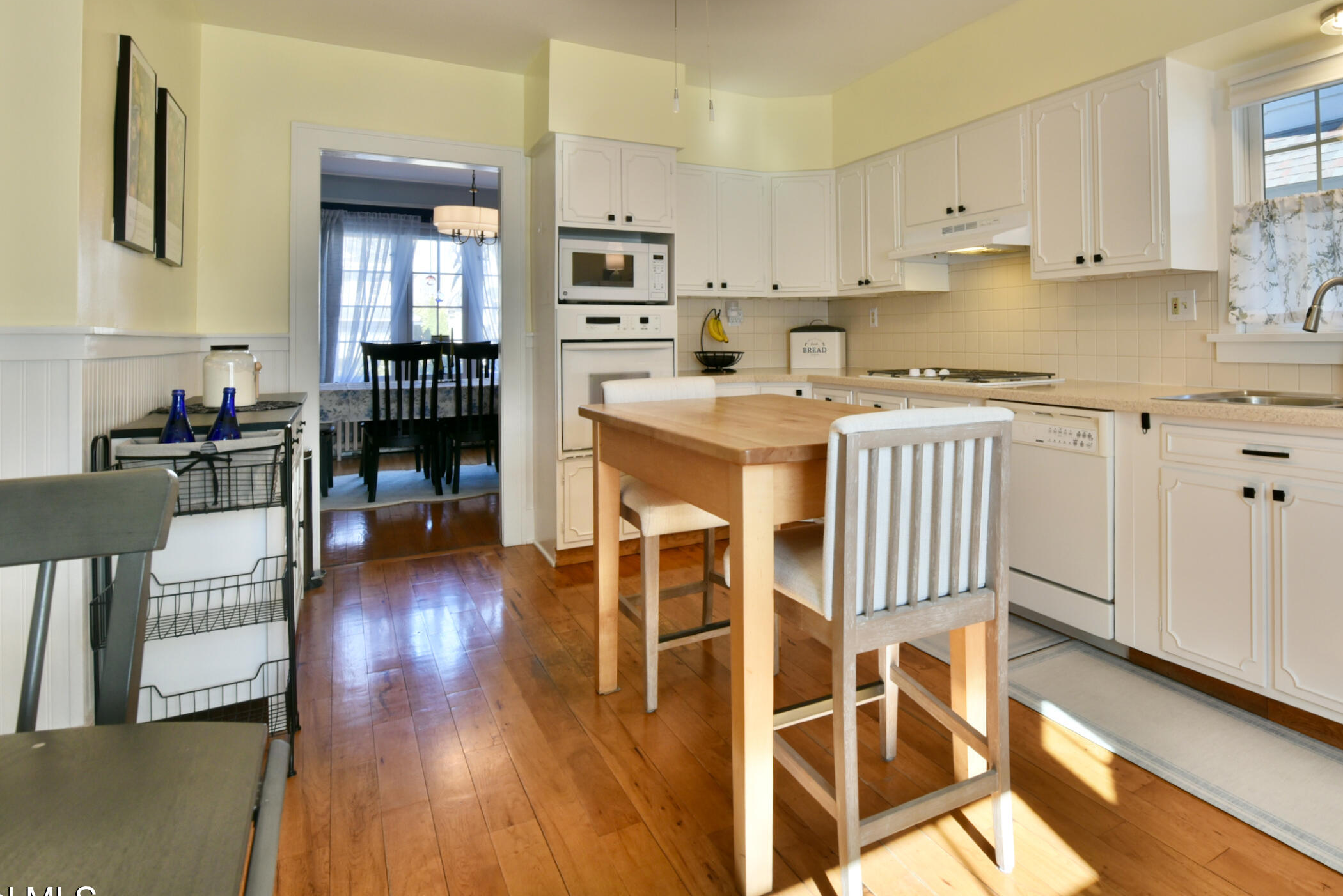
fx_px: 746
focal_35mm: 20
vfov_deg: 60.9
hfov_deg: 81.8
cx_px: 867
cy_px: 319
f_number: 11
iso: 800
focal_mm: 14
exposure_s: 1/60
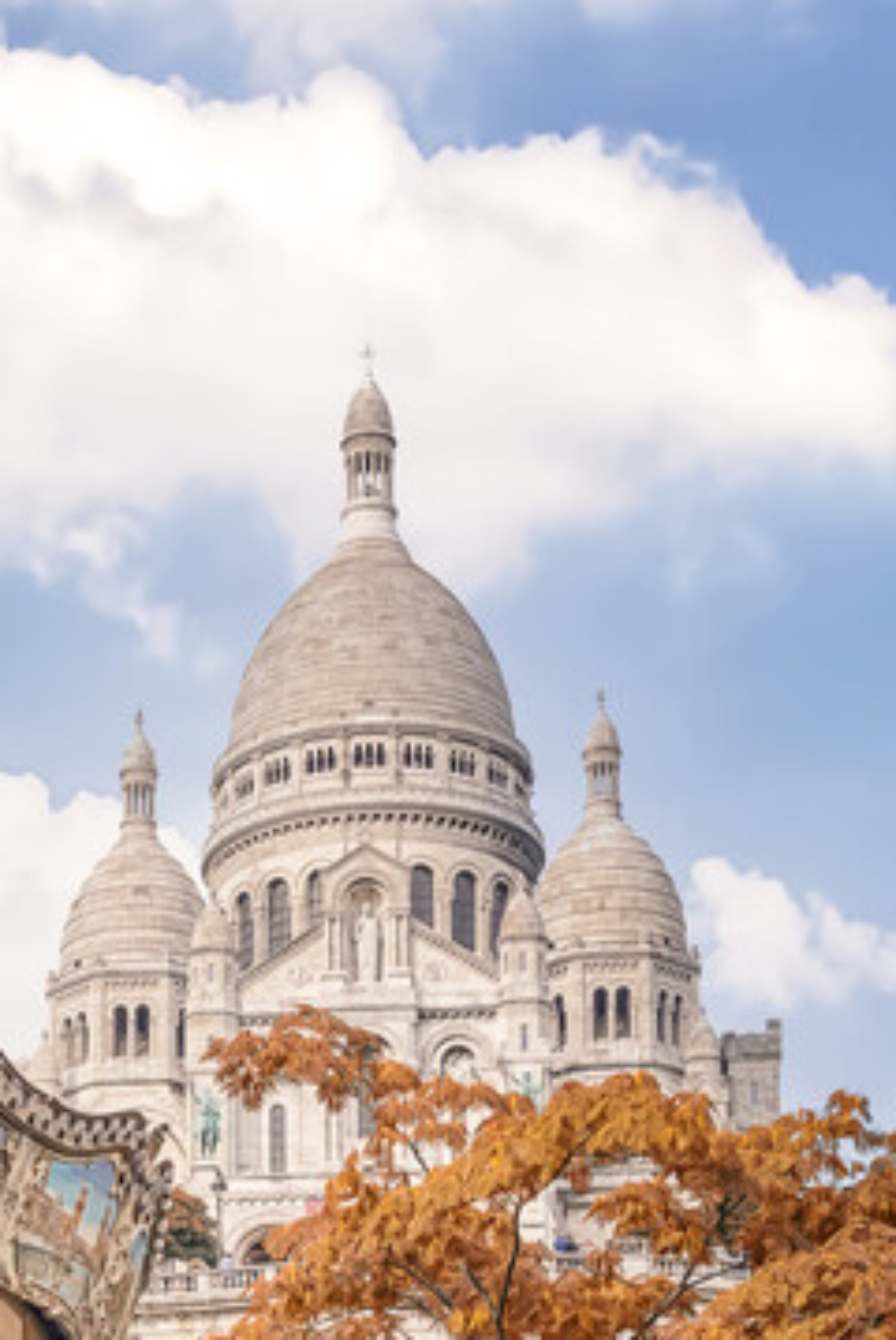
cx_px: 69
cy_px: 1291
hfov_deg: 14.4
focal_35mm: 94
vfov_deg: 21.0
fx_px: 3502
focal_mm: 45
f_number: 6.3
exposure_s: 1/160
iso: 64
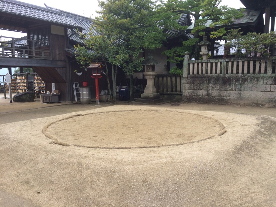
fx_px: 231
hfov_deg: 61.7
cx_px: 138
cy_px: 104
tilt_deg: -7.6
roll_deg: +1.2
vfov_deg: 48.2
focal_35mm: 29
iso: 32
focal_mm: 4.15
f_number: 2.2
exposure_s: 1/595
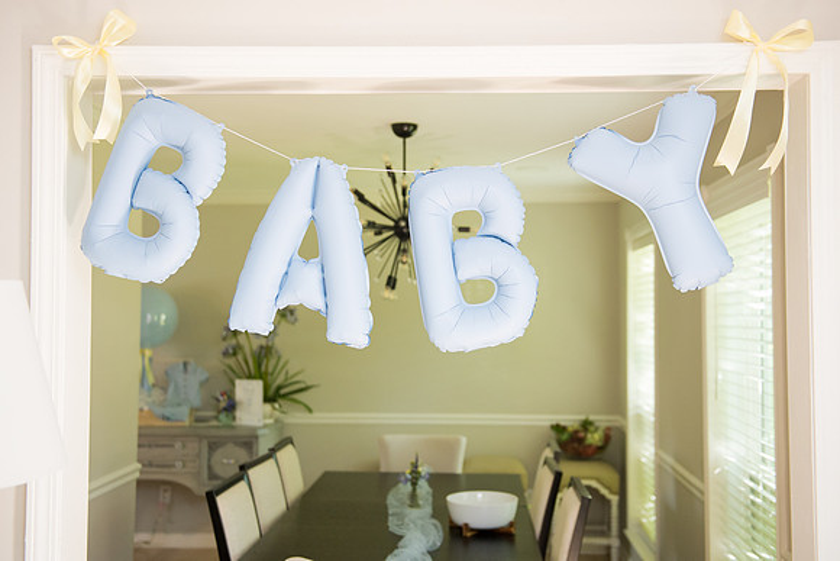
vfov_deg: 33.2
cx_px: 431
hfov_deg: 48.1
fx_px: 941
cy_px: 278
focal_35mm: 40
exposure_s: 1/160
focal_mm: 38
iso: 1600
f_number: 3.2
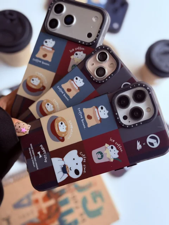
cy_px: 112
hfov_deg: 30.3
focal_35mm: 48
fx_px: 312
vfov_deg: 39.7
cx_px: 84
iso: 100
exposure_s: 1/928
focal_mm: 6.76
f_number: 1.78
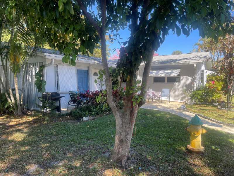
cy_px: 88
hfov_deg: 69.4
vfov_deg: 54.9
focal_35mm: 25
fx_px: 169
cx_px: 117
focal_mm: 5.1
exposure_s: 1/696
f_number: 1.6
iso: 32
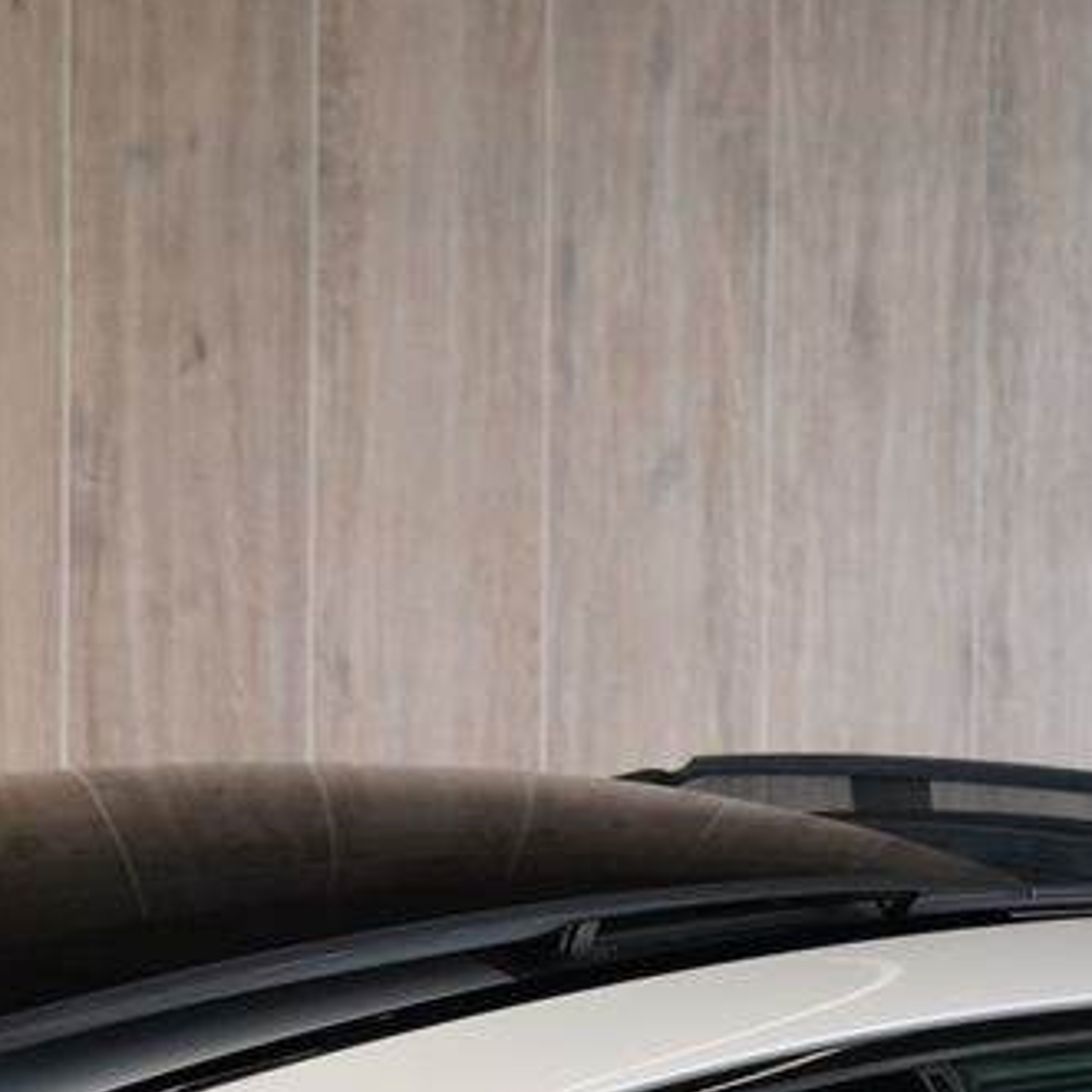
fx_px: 5354
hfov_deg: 11.6
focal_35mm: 150
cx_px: 247
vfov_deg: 11.6
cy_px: 952
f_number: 5
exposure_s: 1/160
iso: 3200
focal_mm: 57
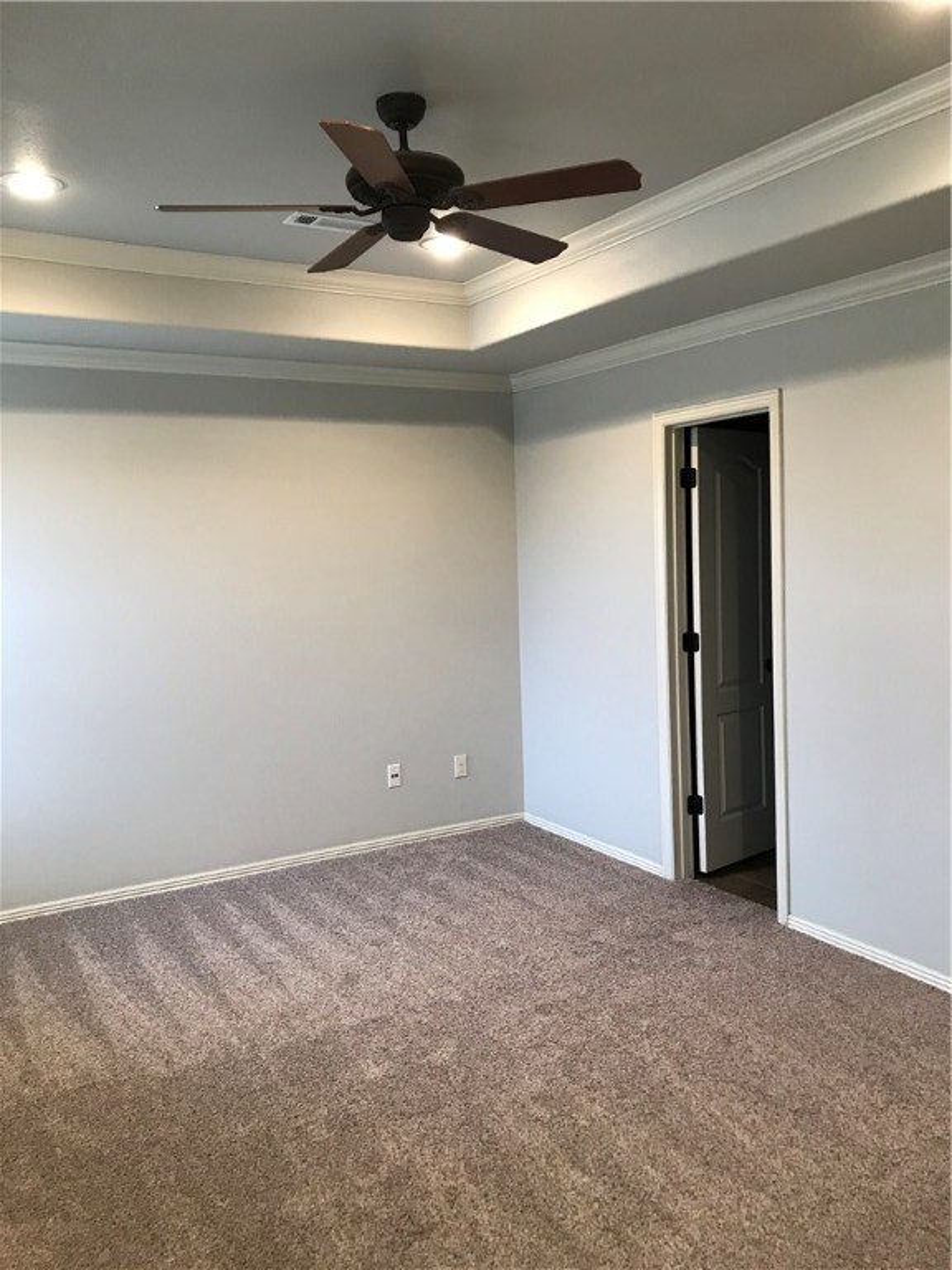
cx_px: 476
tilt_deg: -3.3
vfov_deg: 63.4
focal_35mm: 28
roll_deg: +1.7
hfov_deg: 49.7
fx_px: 1027
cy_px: 635
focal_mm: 3.99
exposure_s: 1/15
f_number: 1.8
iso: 50
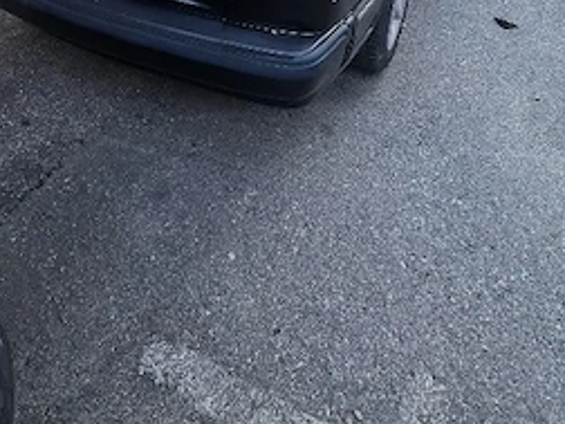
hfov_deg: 57.8
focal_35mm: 31
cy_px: -74
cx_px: 220
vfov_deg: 36.2
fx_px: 506
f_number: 1.9
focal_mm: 2.2
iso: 160
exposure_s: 1/101
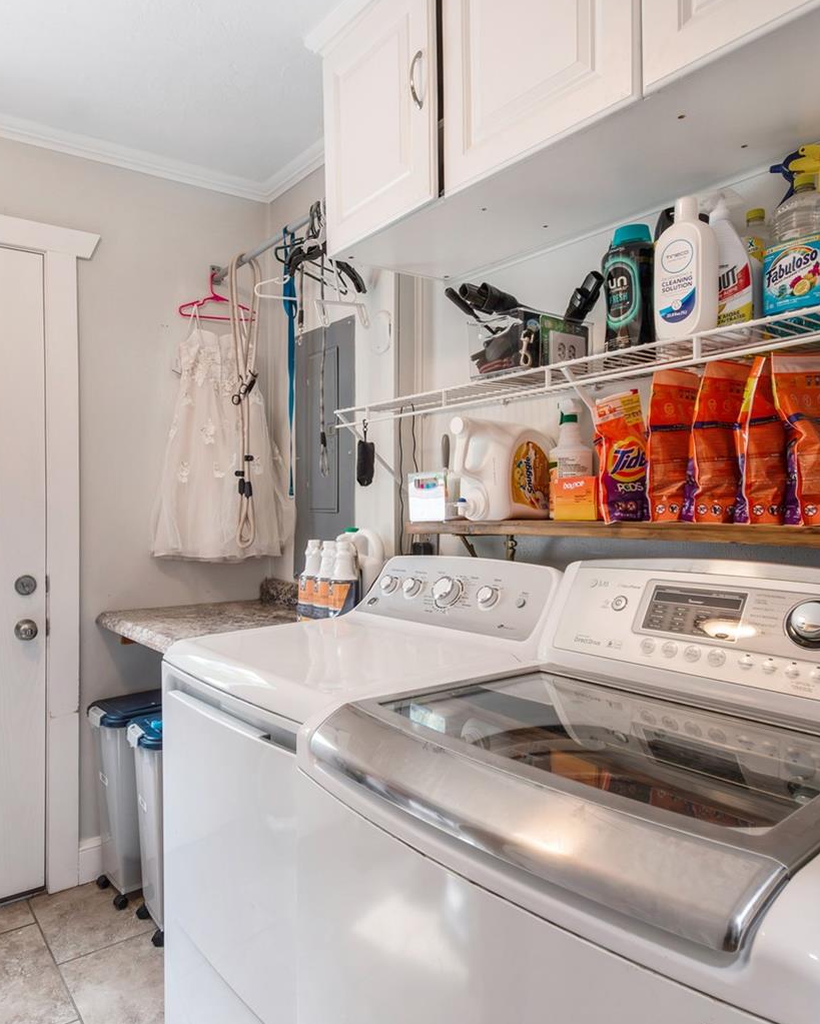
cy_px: 506
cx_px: 356
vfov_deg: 75.0
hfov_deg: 62.9
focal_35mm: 22
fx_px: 667
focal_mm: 10
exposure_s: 1/125
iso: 250
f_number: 9
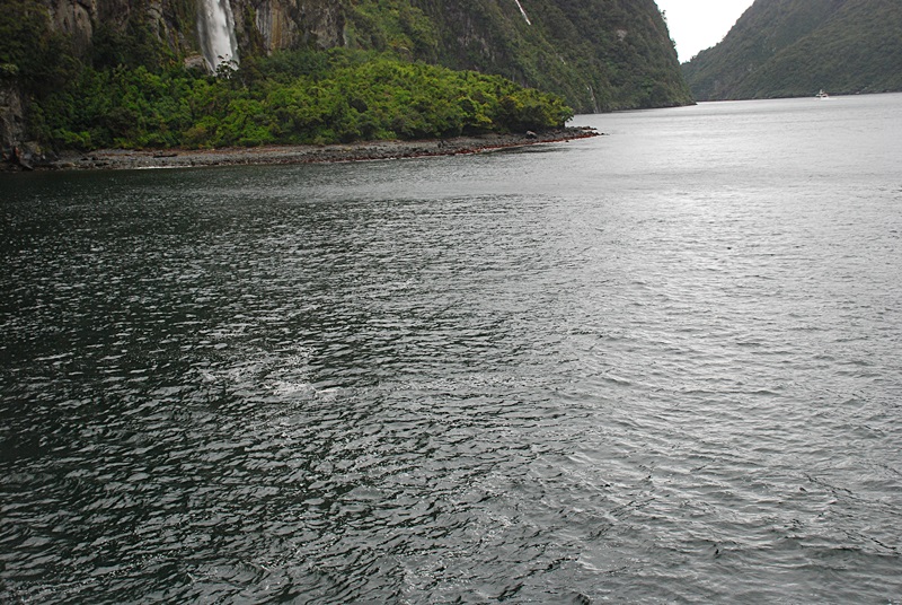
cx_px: 451
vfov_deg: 32.0
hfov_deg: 46.3
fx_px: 1054
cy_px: 302
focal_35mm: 42
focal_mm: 28
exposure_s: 1/200
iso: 400
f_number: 6.3
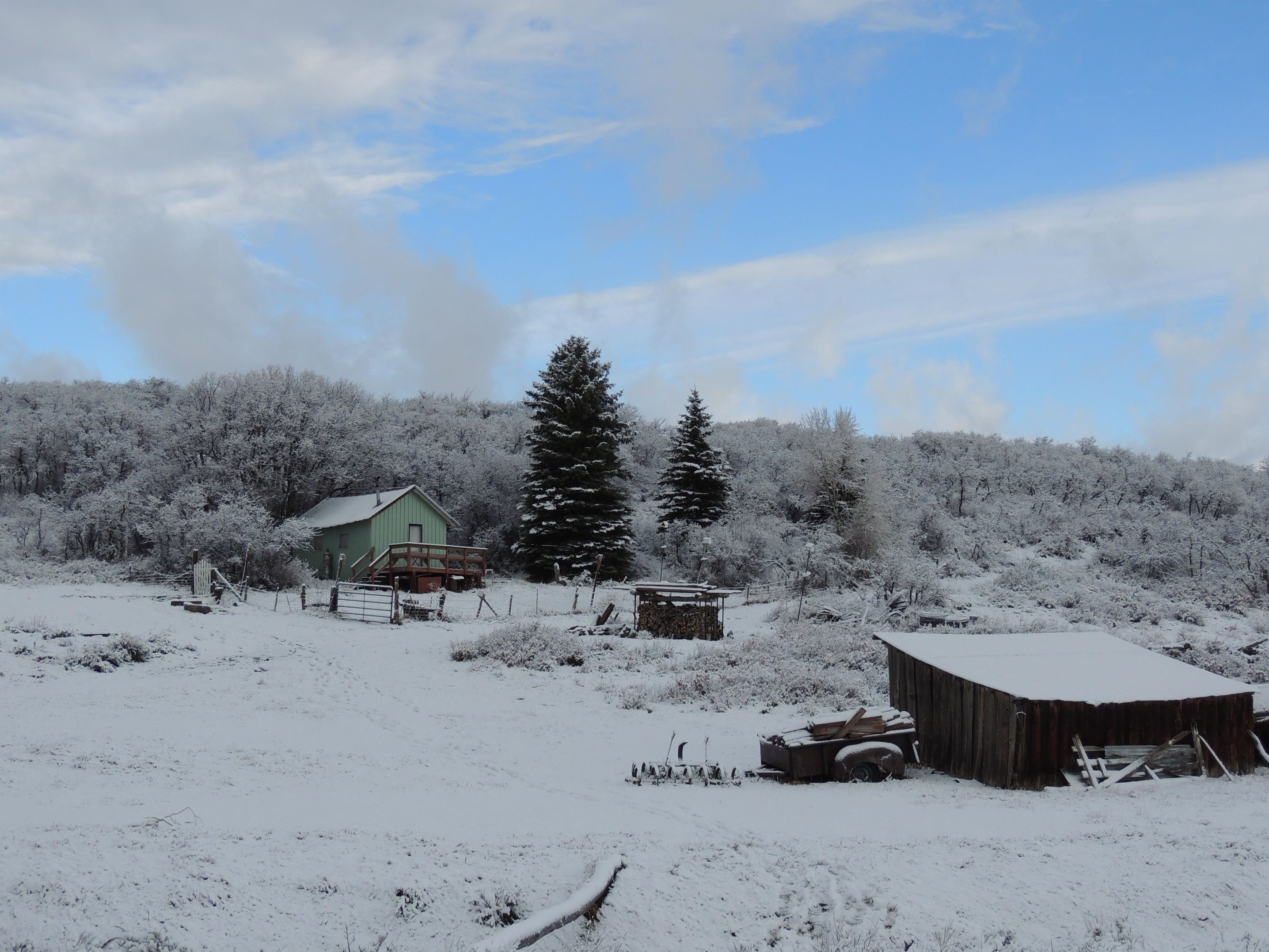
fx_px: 1686
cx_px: 672
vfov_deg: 31.5
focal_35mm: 46
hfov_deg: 41.2
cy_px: 479
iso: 100
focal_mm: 7.6
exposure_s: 1/640
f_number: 3.4
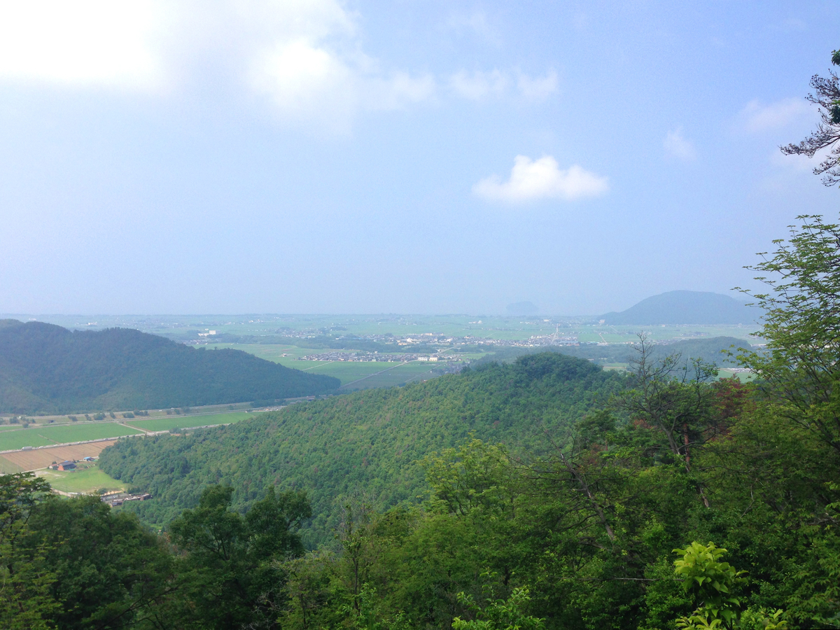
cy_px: 315
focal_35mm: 33
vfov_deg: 42.9
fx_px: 801
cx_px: 420
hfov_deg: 55.4
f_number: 2.4
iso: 50
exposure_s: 1/1506
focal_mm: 4.12
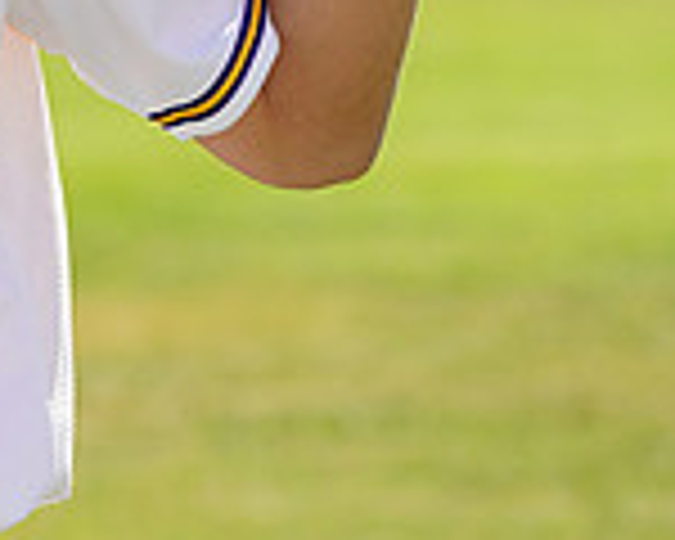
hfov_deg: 2.4
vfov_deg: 2.0
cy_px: -306
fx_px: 15782
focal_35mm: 790
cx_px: -450
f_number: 8
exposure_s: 1/250
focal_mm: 218
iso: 100
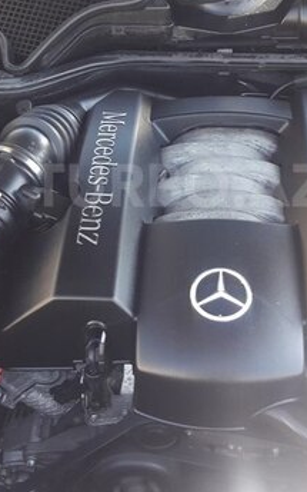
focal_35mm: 57
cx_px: 178
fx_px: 763
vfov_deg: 35.5
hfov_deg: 22.7
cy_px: 185
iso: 64
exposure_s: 1/100
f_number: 1.9
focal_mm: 3.7
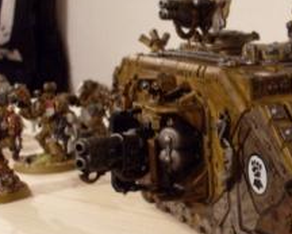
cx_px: 284
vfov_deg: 15.6
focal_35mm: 99
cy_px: 127
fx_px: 856
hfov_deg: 18.9
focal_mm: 8.1
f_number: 3.5
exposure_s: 1/15
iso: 200
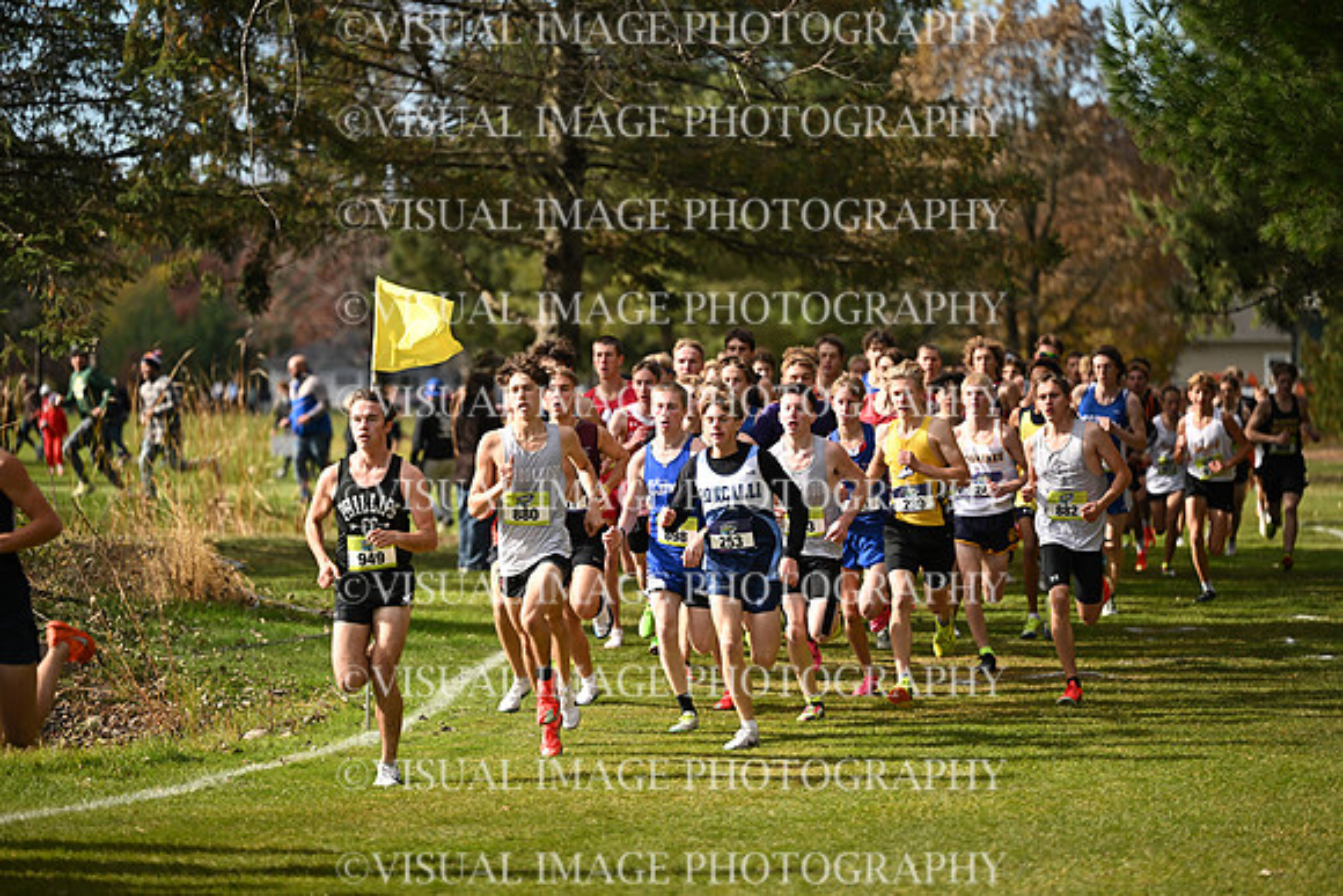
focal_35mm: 145
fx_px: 5410
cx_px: 672
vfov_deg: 9.5
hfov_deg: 14.2
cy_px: 448
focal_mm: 145
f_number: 2.8
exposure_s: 1/1600
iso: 125
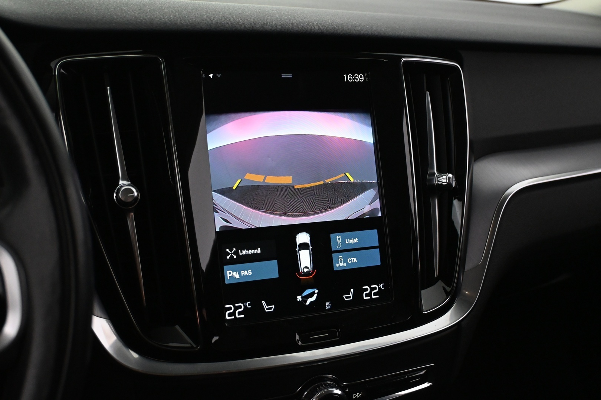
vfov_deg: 30.8
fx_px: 726
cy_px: 200
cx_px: 300
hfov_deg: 45.0
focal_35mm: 44
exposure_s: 1/60
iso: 3200
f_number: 4.8
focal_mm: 29
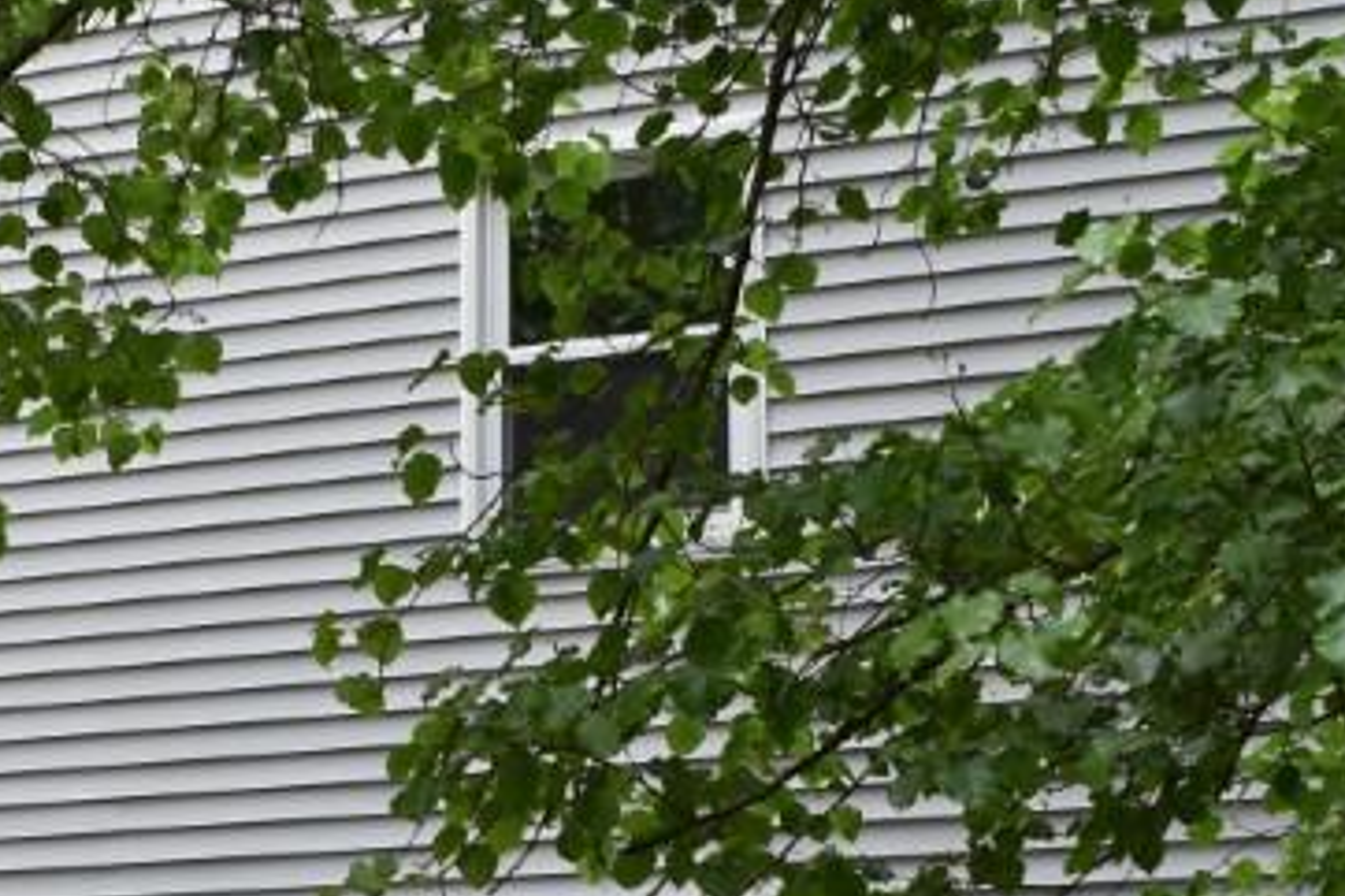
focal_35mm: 86
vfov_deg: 15.2
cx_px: 52
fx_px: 3211
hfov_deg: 22.9
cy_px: 1108
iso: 400
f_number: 6.3
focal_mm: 18
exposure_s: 1/160
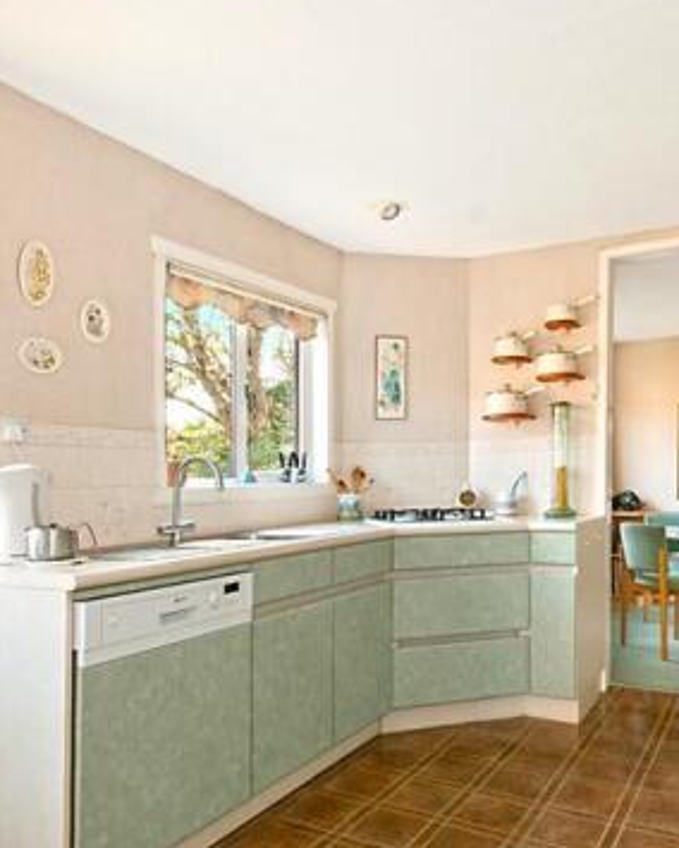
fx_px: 653
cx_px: 394
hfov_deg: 54.7
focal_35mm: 26
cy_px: 455
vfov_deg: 65.9
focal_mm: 10
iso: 200
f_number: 8
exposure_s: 1/6
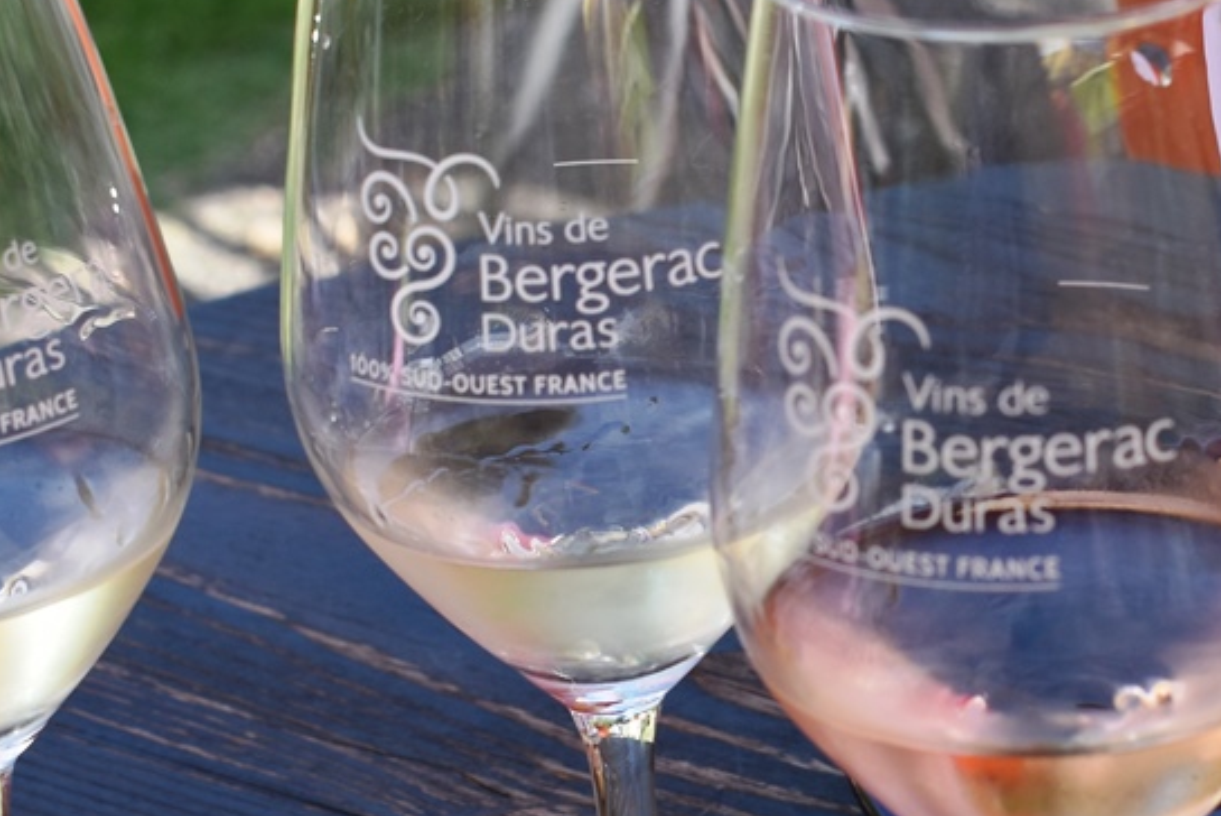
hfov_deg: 18.2
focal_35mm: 111
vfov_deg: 12.3
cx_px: 988
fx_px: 3779
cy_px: 621
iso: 200
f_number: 7.1
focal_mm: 27
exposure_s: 1/250
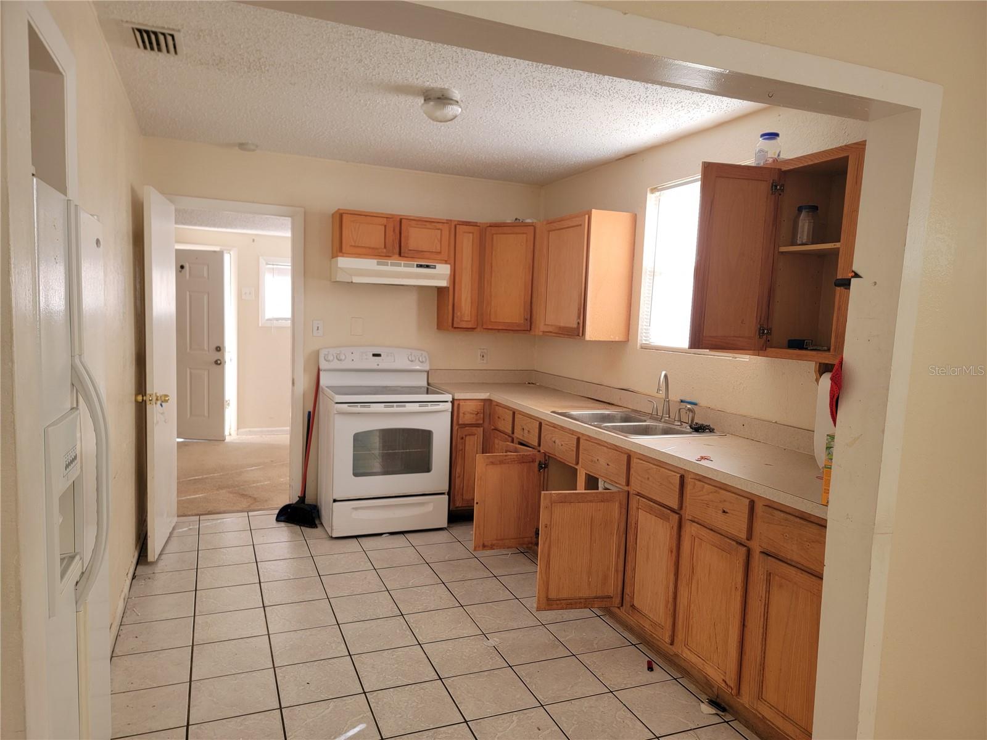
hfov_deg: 71.6
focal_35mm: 24
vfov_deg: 56.8
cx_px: 494
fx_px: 684
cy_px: 370
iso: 64
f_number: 1.8
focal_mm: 6.7
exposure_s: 1/120
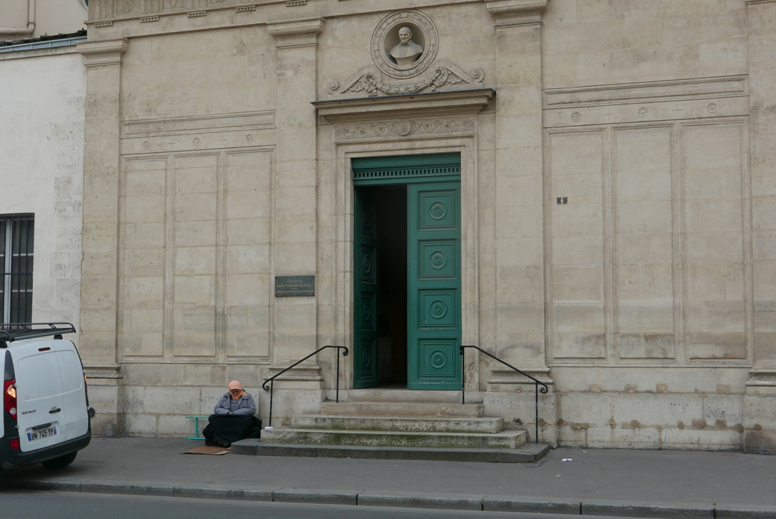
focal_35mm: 50
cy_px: 260
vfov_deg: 27.0
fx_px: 1079
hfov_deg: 39.6
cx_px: 388
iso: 200
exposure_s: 1/125
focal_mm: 22.7
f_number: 5.6
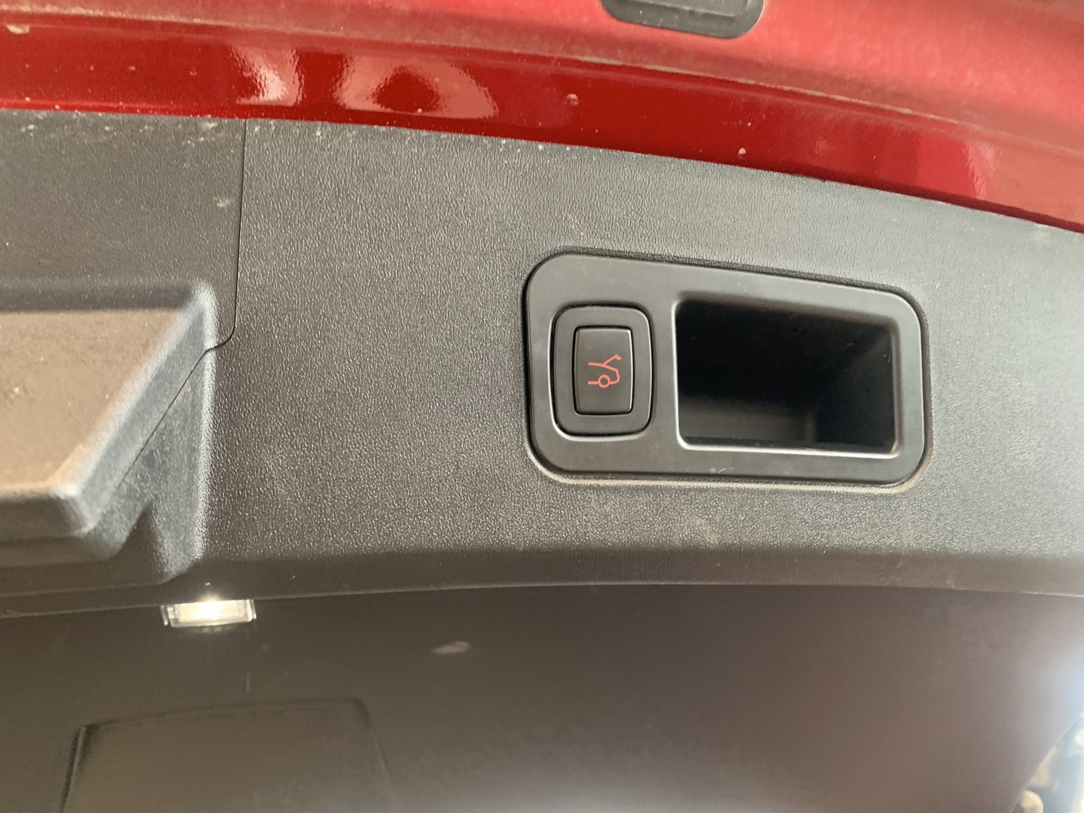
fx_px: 814
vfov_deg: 53.1
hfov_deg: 67.3
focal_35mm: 26
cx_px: 542
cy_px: 406
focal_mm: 4.25
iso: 320
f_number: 1.8
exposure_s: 1/60
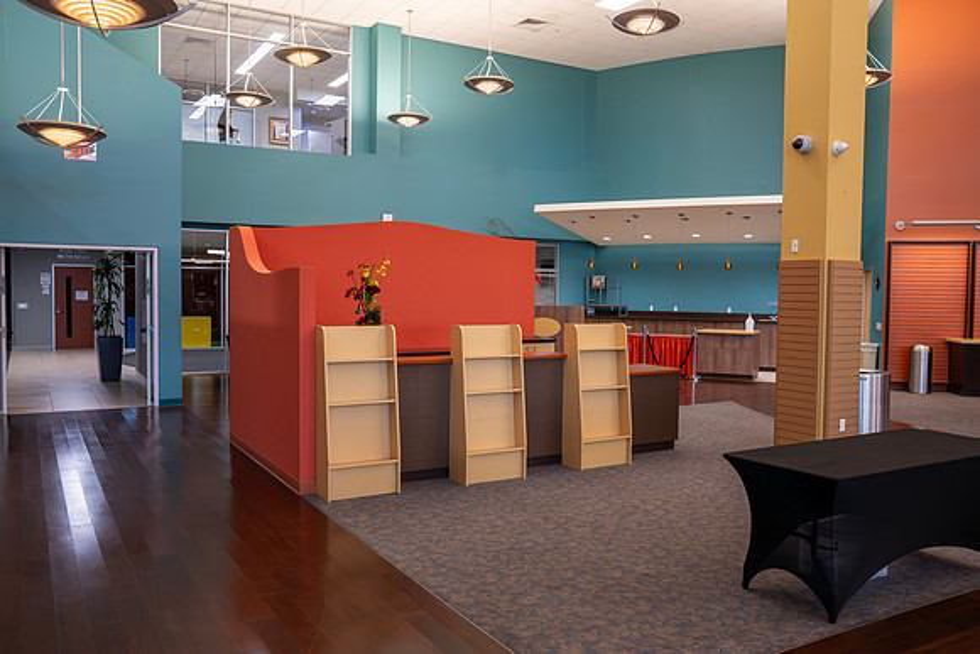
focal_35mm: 29
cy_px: 327
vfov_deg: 45.0
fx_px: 790
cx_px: 490
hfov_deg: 63.6
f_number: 5
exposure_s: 1/125
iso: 2000
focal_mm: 29
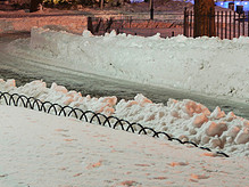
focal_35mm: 106
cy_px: -37
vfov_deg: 13.6
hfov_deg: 18.6
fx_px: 762
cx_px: 139
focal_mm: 20
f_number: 4
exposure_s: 1.6
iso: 100
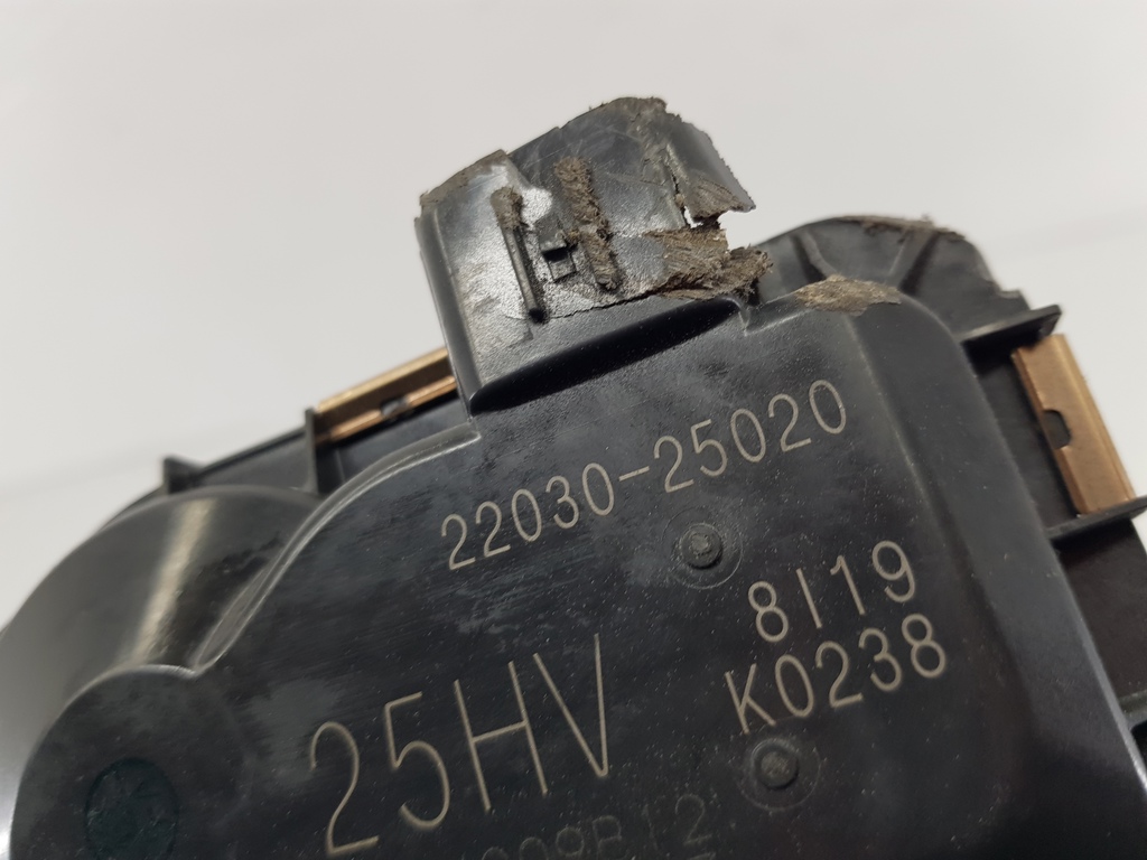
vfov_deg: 53.1
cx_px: 574
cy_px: 430
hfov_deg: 67.3
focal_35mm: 26
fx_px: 862
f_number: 1.7
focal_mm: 4.2
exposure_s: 1/100
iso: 80
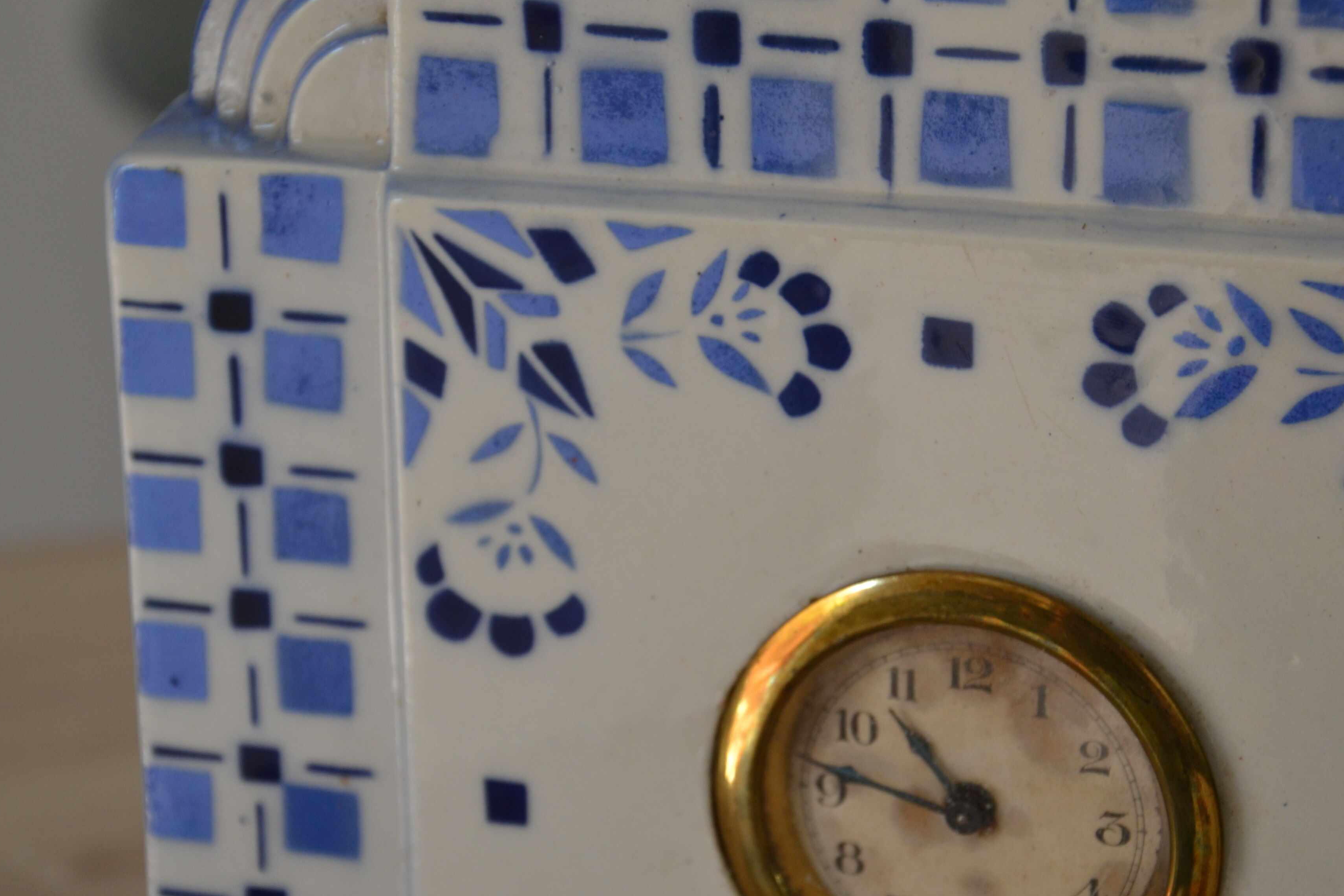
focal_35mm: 105
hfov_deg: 19.5
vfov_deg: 13.0
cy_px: 520
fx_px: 3920
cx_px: 723
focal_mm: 52
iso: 400
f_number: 5
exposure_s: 1/60
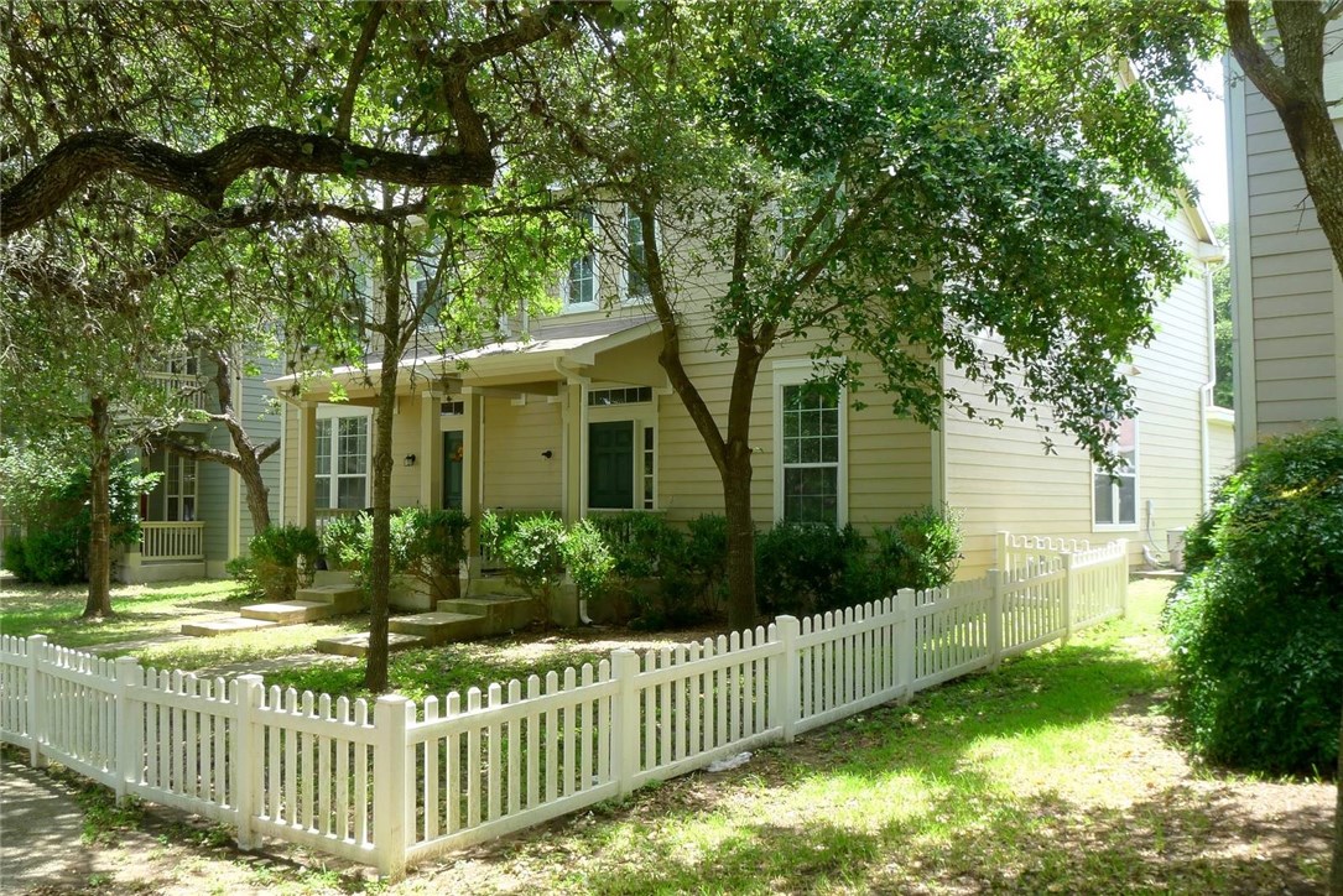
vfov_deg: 37.9
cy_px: 448
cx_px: 672
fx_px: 1306
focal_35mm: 35
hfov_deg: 54.4
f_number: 8
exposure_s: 1/20
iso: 100
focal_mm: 7.5
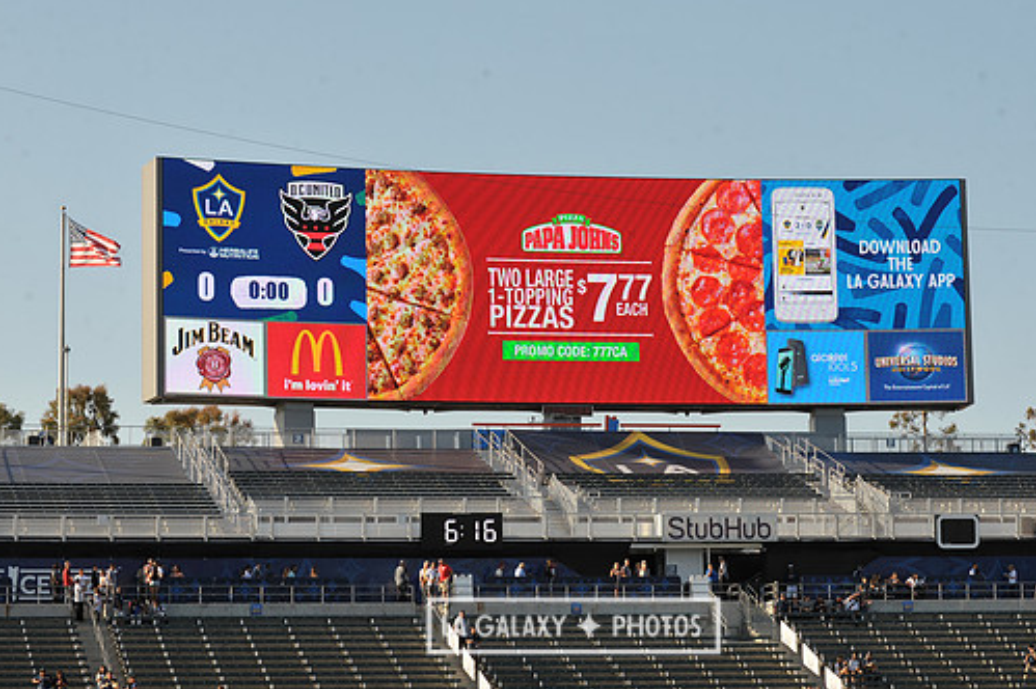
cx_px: 573
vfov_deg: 12.0
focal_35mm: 114
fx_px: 3278
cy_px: 313
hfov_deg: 18.0
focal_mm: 98
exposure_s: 1/400
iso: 200
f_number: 10
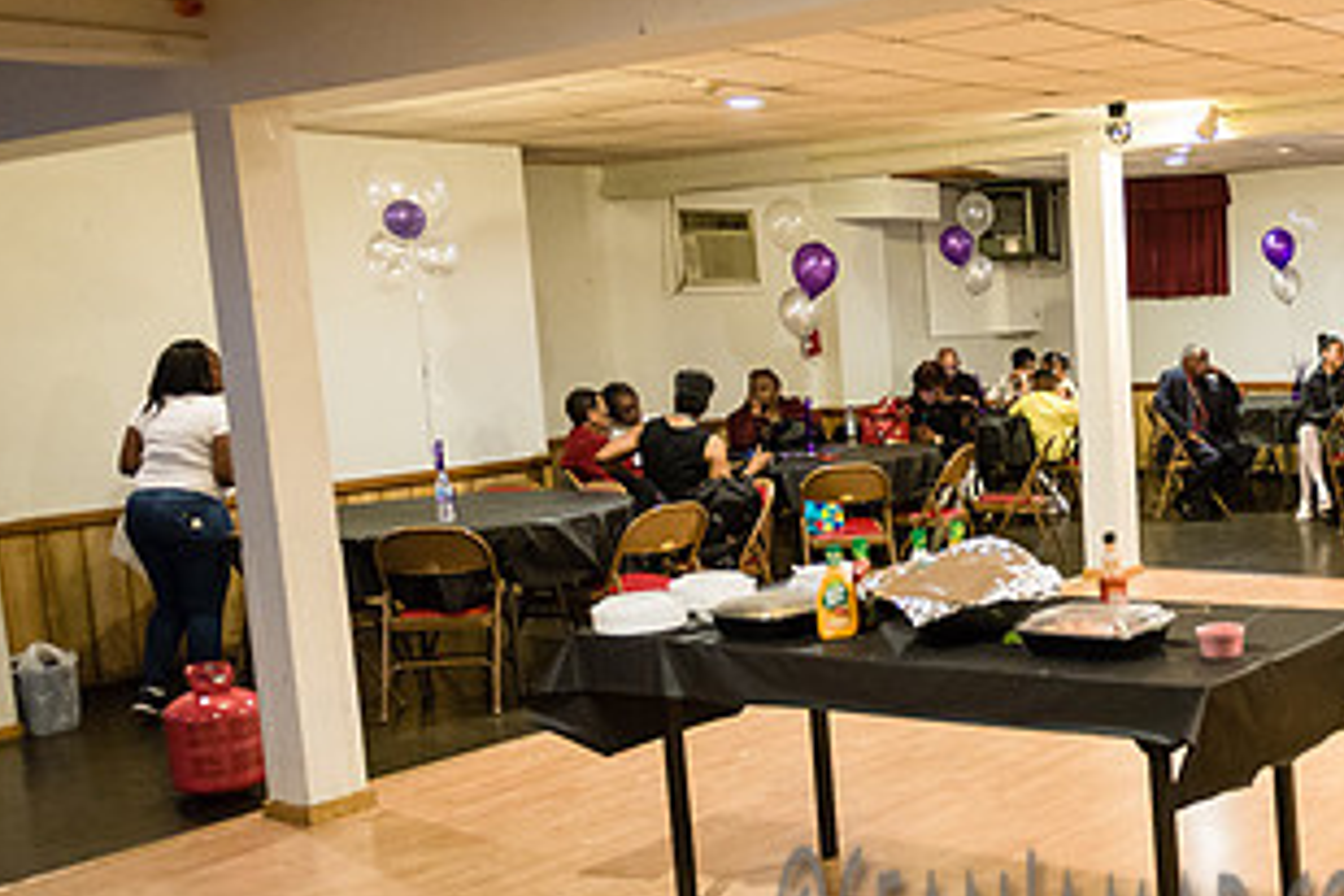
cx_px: 1157
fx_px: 1680
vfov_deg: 29.8
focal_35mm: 45
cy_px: 528
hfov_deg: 40.9
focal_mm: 24
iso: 4000
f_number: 2.8
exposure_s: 1/160
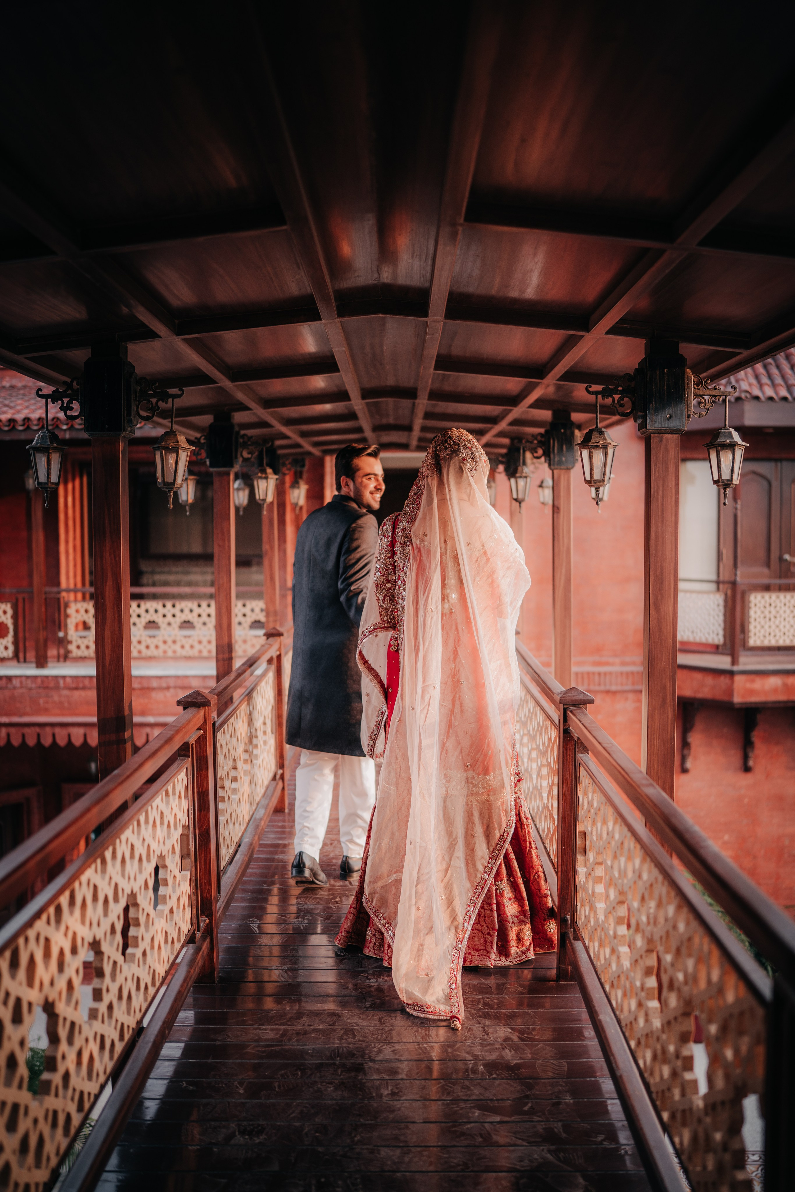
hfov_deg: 37.9
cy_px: 596
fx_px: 1159
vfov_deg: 54.4
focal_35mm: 35
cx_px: 398
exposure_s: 1/320
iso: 400
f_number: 1.4
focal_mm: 35
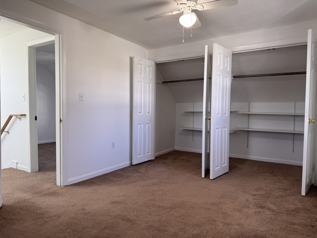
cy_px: 119
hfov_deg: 71.6
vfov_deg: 56.8
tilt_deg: -3.2
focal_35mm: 24
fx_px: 220
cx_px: 158
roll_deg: -0.9
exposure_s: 1/120
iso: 100
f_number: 1.78
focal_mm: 6.76
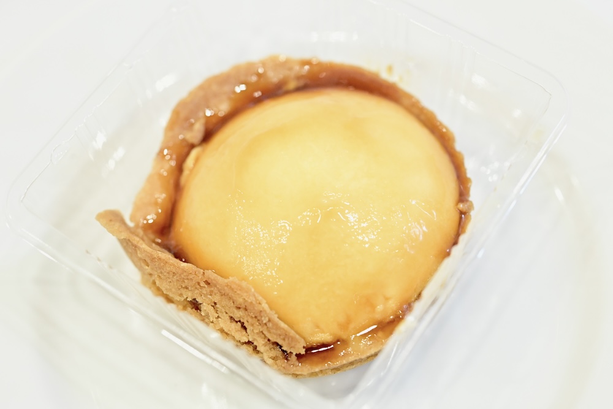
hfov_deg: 33.4
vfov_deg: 22.6
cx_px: 306
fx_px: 1022
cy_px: 204
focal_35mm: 60
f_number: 5.6
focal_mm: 60
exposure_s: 1/125
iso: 6400
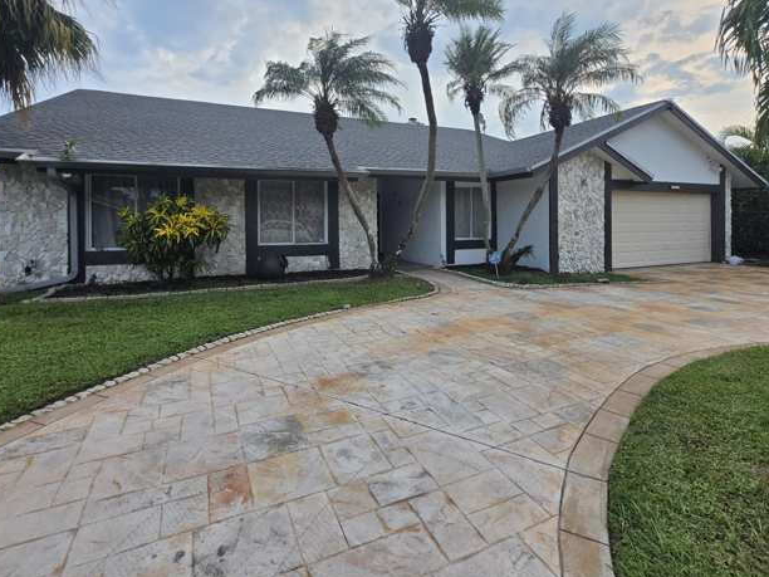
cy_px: 226
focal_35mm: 17
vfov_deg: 73.8
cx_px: 368
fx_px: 378
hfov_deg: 91.0
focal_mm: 1.7
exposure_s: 1/960
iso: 25
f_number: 2.2
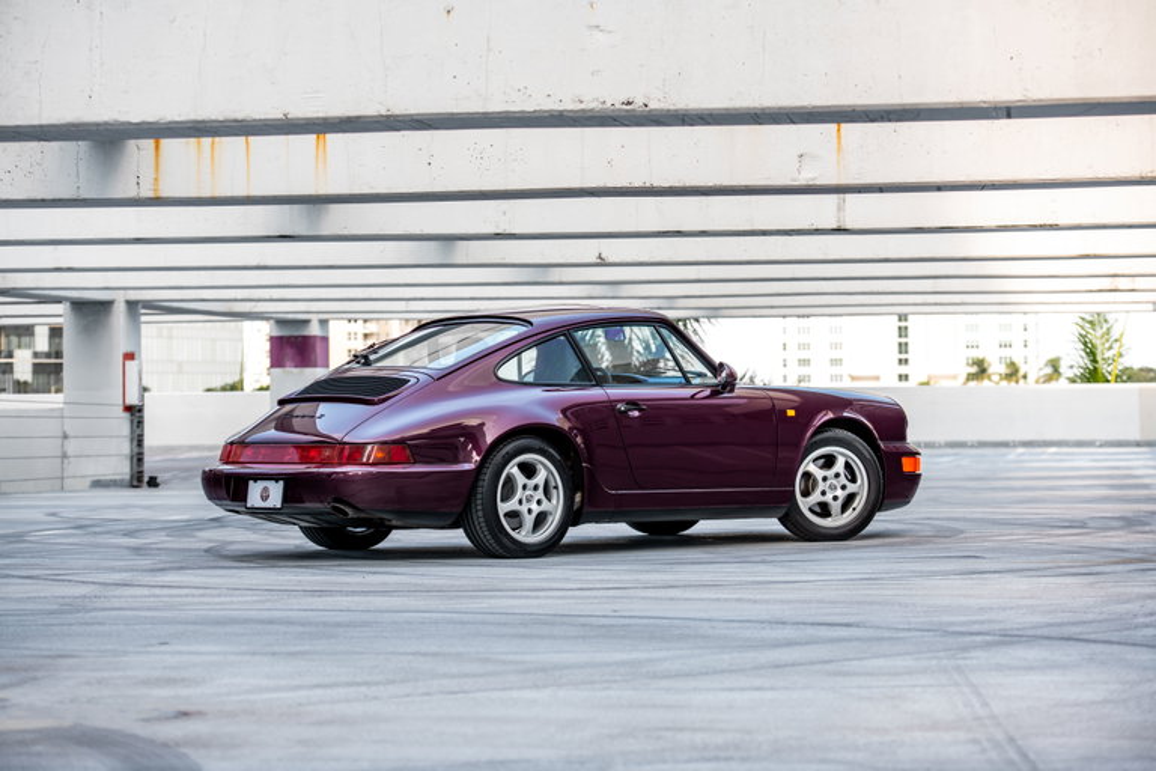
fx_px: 3050
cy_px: 386
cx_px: 578
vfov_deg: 14.4
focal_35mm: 95
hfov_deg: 21.5
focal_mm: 95
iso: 400
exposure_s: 1/160
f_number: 4
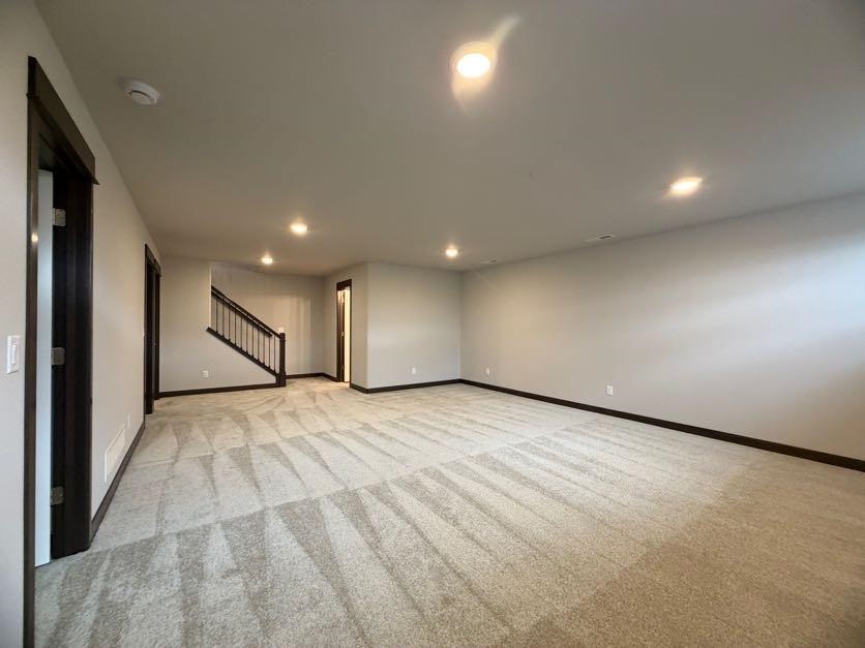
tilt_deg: +0.3
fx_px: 350
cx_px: 432
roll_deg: +0.6
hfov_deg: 102.1
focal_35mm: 14
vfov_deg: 85.7
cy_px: 324
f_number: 2.2
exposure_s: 1/60
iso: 320
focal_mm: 2.22
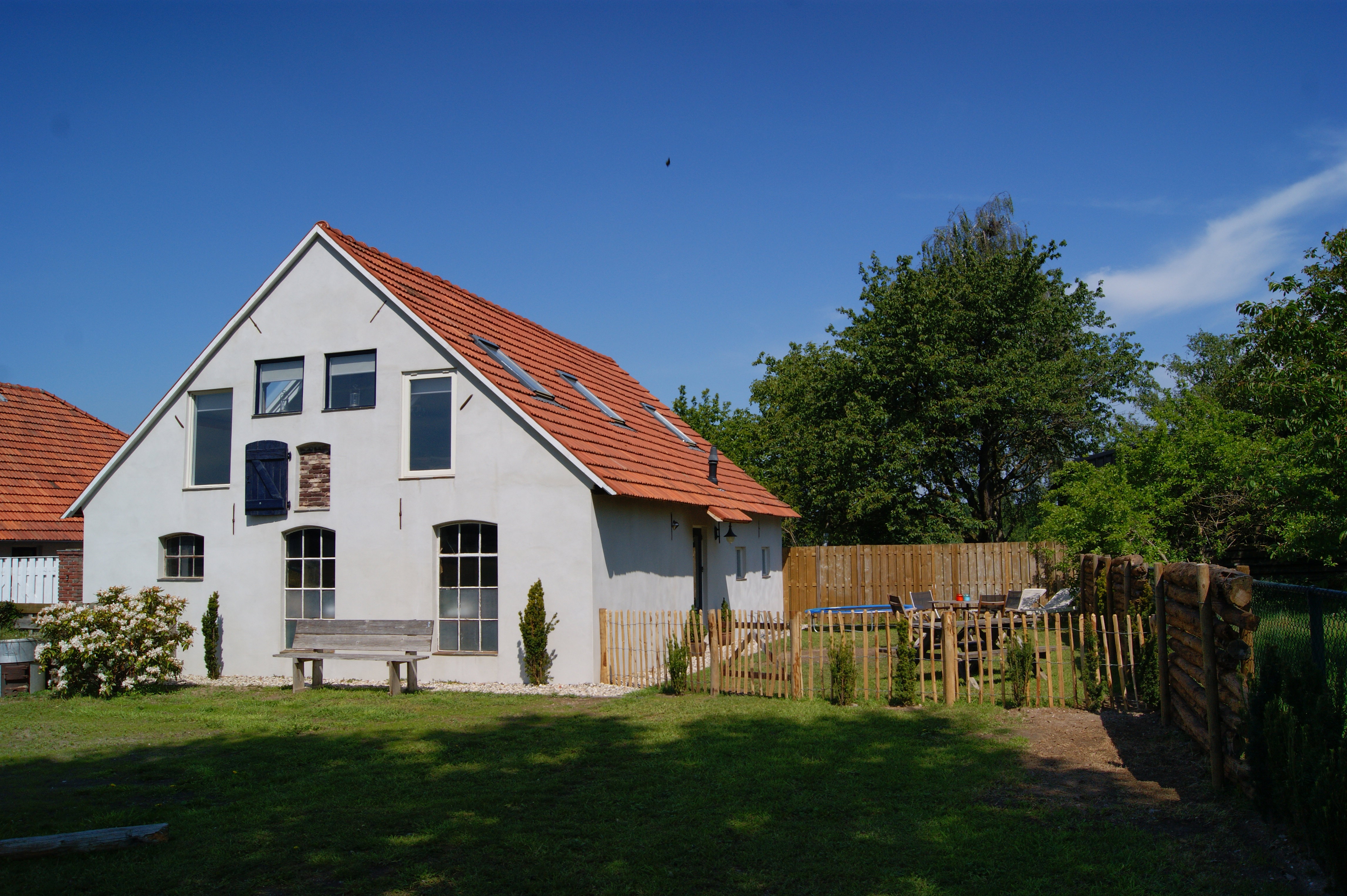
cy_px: 448
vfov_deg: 47.9
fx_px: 1010
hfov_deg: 67.4
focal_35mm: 27
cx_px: 674
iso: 100
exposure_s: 1/320
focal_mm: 18
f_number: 10
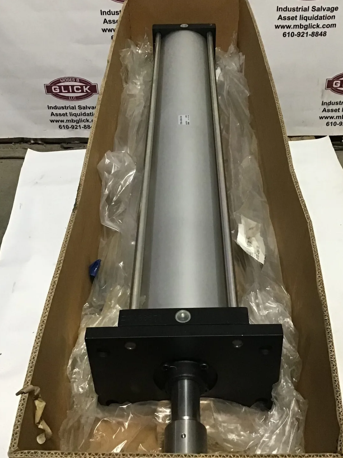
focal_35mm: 43
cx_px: 178
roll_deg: +1.2
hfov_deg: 33.6
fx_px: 568
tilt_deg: -38.1
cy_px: 217
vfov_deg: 43.8
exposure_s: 1/30
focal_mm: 3.3
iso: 160
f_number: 2.4
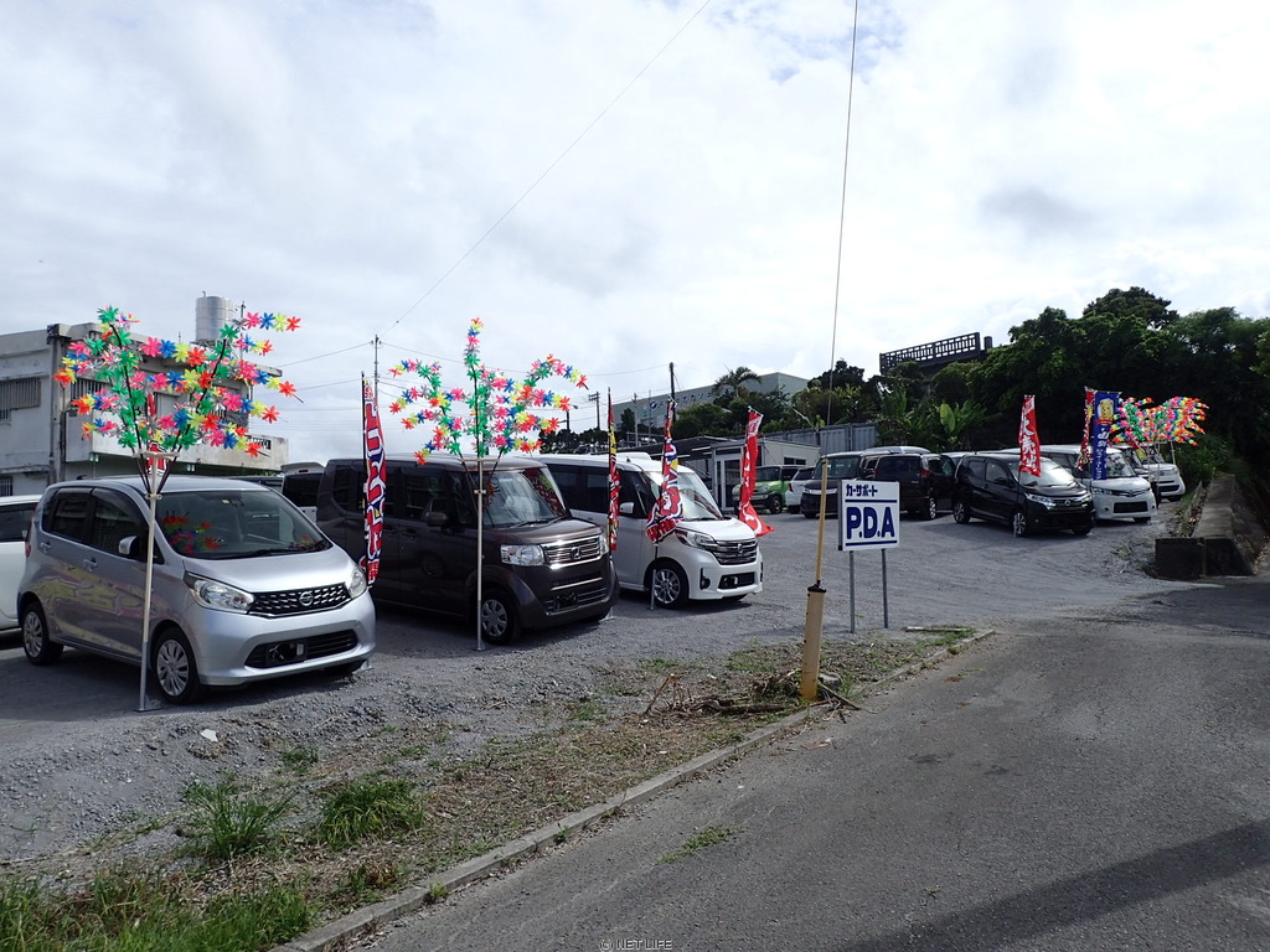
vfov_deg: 54.9
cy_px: 476
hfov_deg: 69.4
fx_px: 917
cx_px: 635
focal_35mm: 25
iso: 100
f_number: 8
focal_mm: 4.5
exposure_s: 1/250
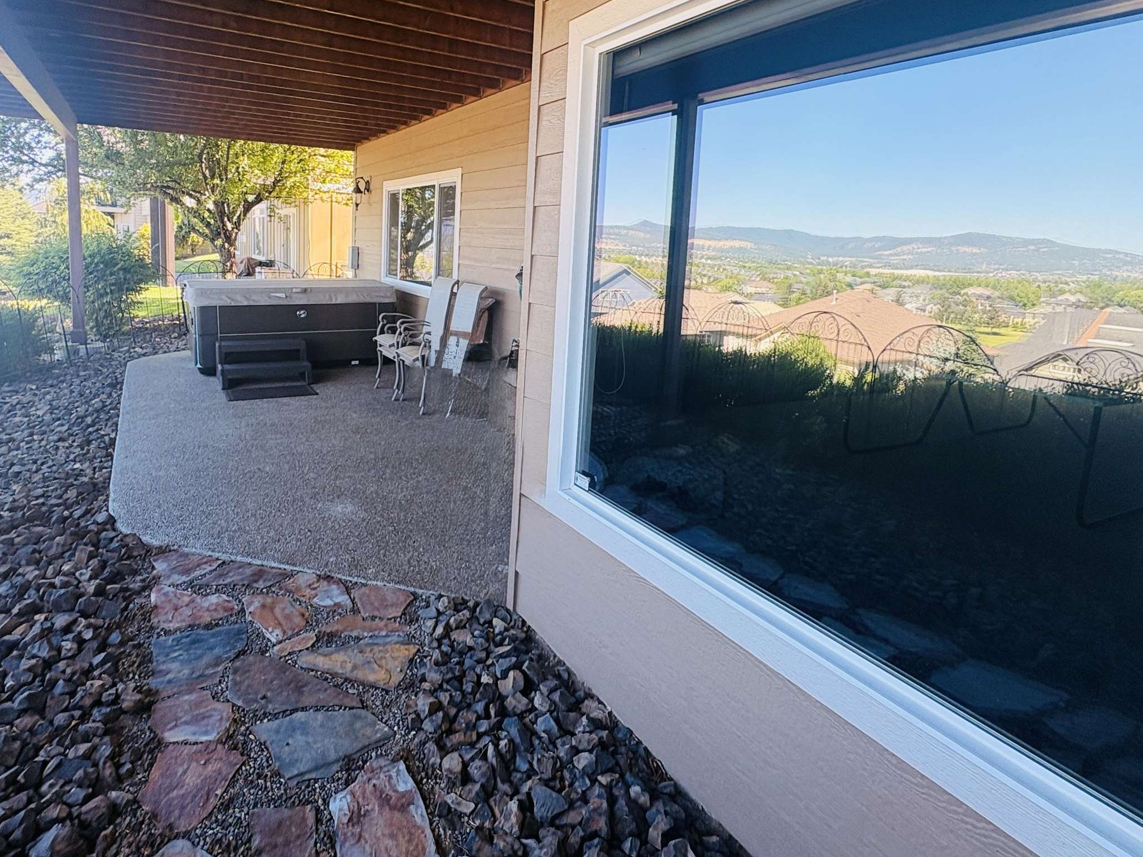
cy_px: 341
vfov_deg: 62.9
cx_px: 525
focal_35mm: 21
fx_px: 693
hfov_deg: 78.8
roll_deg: -2.7
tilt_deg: -8.2
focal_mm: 2.22
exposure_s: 1/124
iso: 40
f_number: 2.2
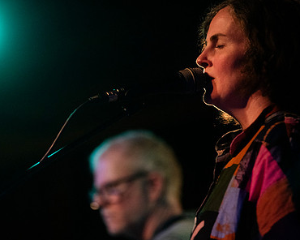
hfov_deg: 6.3
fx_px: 2717
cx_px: 129
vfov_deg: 5.1
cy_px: 114
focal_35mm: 306
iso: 2000
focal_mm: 200
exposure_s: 1/160
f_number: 3.2
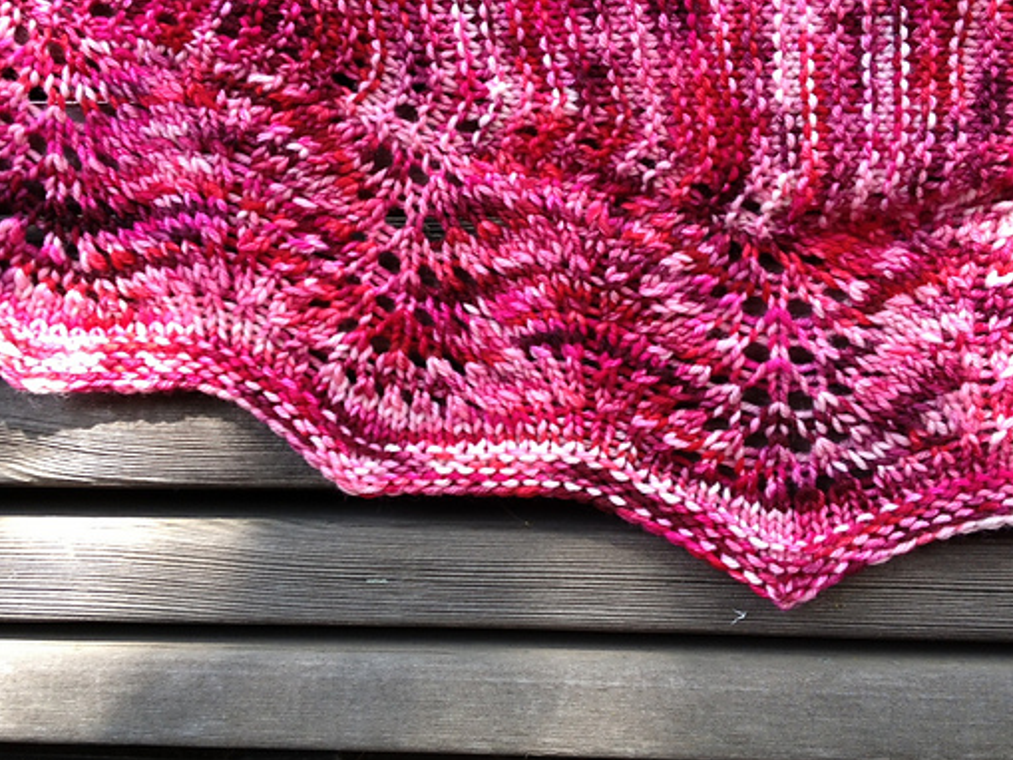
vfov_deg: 32.9
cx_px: 504
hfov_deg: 42.9
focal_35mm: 44
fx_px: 1288
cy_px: 358
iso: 50
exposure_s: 1/123
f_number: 2.4
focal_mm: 4.28
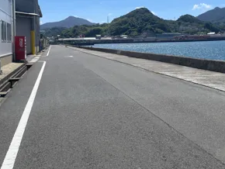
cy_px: 44
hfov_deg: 43.1
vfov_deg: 33.0
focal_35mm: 43
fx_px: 280
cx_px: 154
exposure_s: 1/4651
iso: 32
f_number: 1.6
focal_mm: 4.2
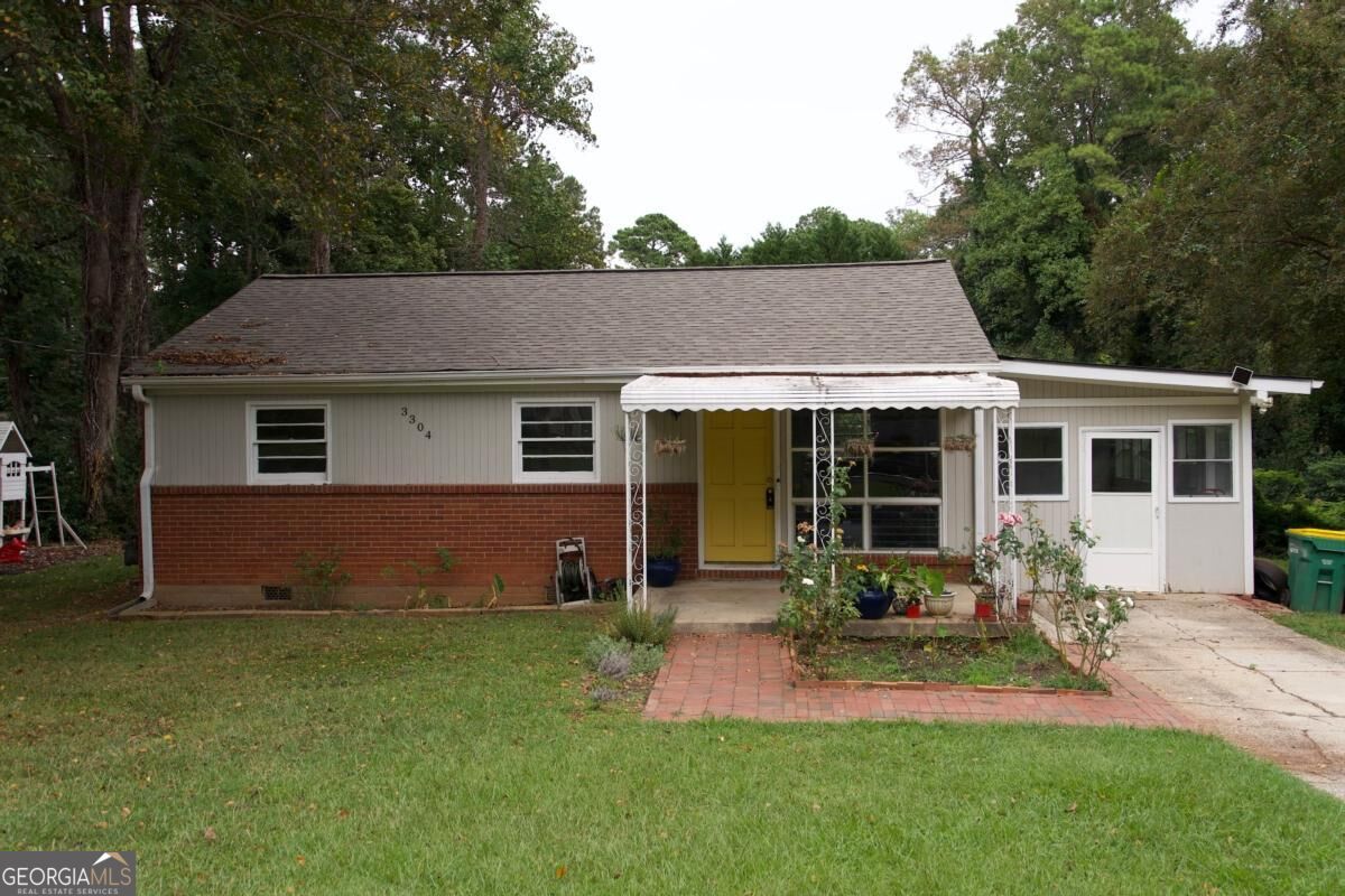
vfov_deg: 42.3
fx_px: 1158
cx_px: 672
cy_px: 448
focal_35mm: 31
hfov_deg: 60.3
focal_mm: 21
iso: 200
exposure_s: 1/160
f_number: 4
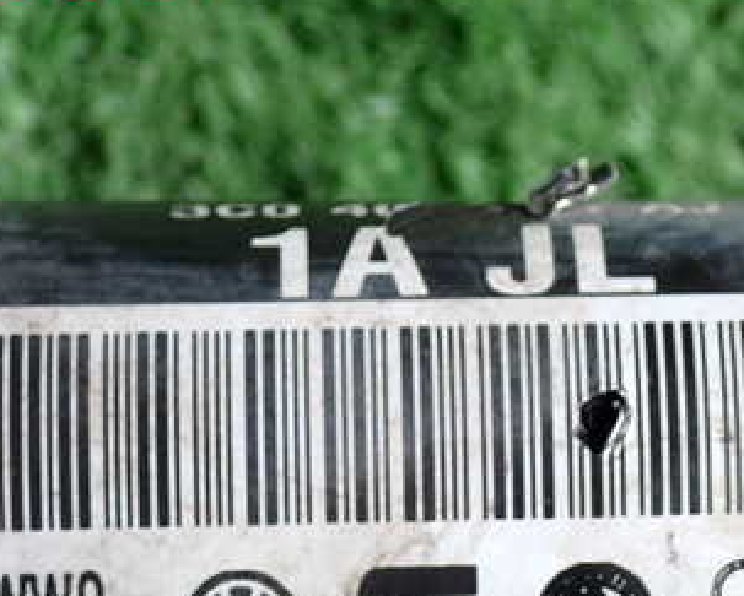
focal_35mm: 170
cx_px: 484
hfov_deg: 11.3
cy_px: 498
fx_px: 3747
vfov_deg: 9.1
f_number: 4.5
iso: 200
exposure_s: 1/100
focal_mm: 15.66
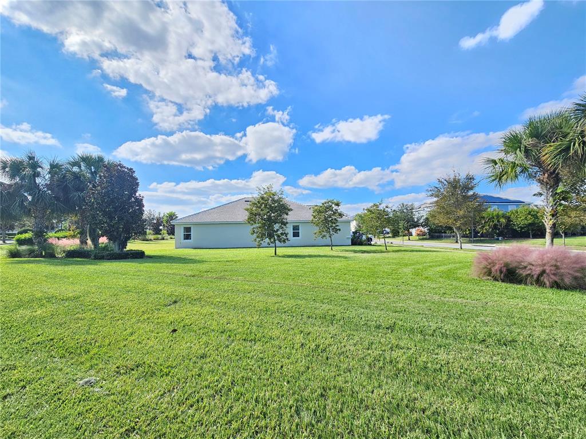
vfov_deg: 89.9
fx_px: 220
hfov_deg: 106.2
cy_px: 220
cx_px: 293
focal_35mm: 13
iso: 50
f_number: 2.2
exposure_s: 1/529
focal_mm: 2.2
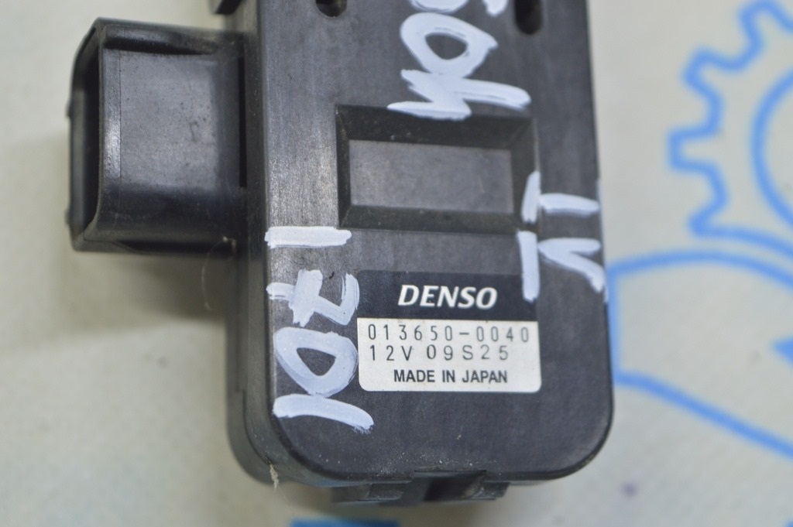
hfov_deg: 24.6
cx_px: 396
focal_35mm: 82
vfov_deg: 16.5
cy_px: 264
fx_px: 1816
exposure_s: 1/20
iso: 400
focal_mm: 55
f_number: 5.6
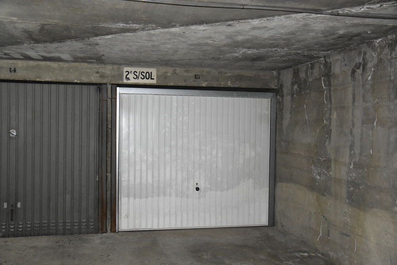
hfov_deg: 53.1
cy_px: 132
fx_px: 397
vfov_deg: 36.9
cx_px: 198
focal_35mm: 36
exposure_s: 1/60
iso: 4500
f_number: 3.8
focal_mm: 24
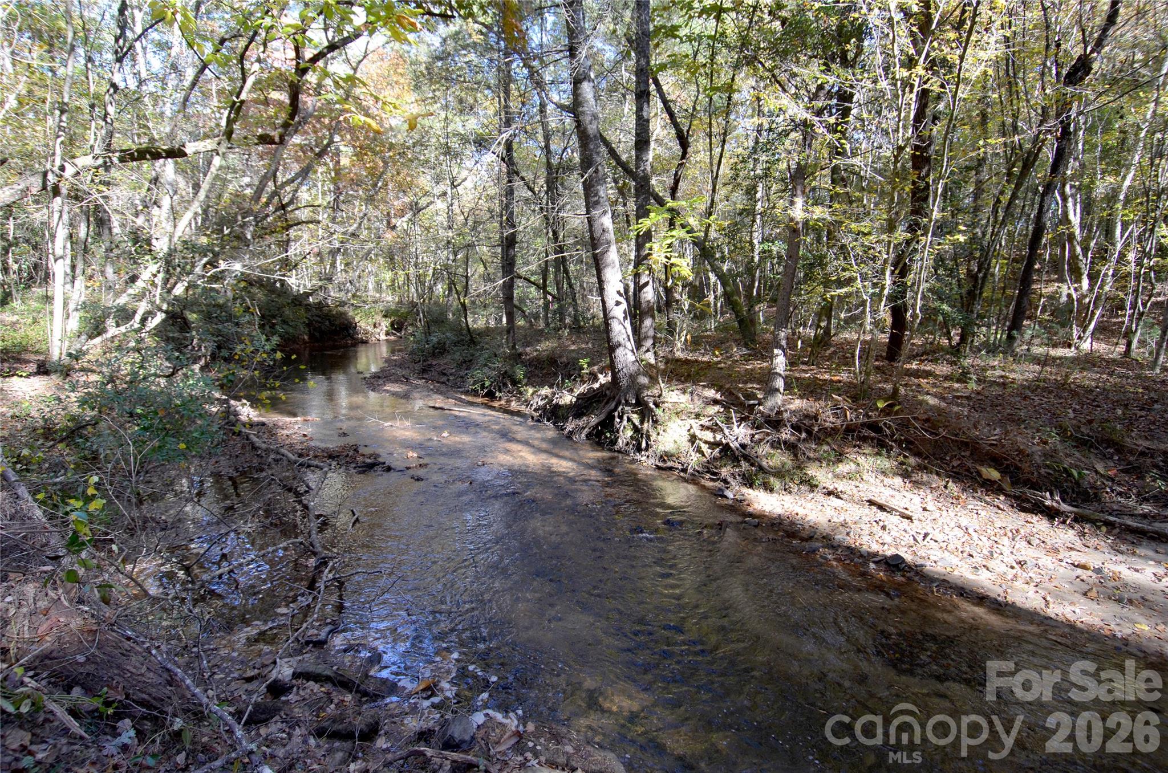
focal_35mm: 18
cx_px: 584
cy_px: 386
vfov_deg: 67.1
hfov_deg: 90.1
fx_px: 583
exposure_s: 1/125
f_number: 5.6
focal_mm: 12
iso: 320
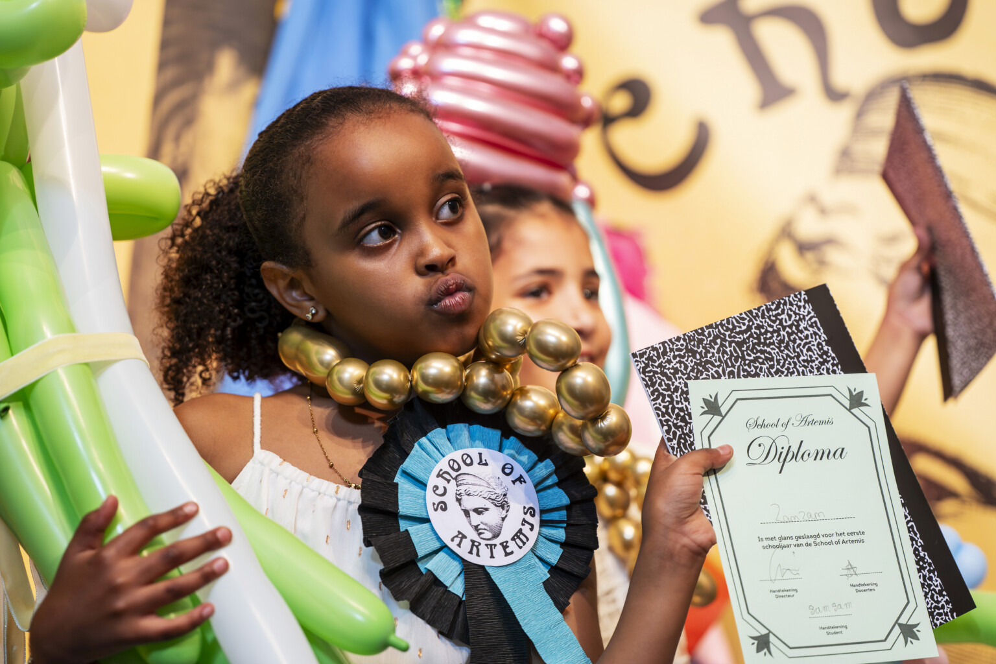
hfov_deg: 28.8
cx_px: 498
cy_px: 332
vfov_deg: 19.5
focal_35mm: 70
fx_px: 1937
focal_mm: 70
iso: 2000
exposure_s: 1/250
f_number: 2.8
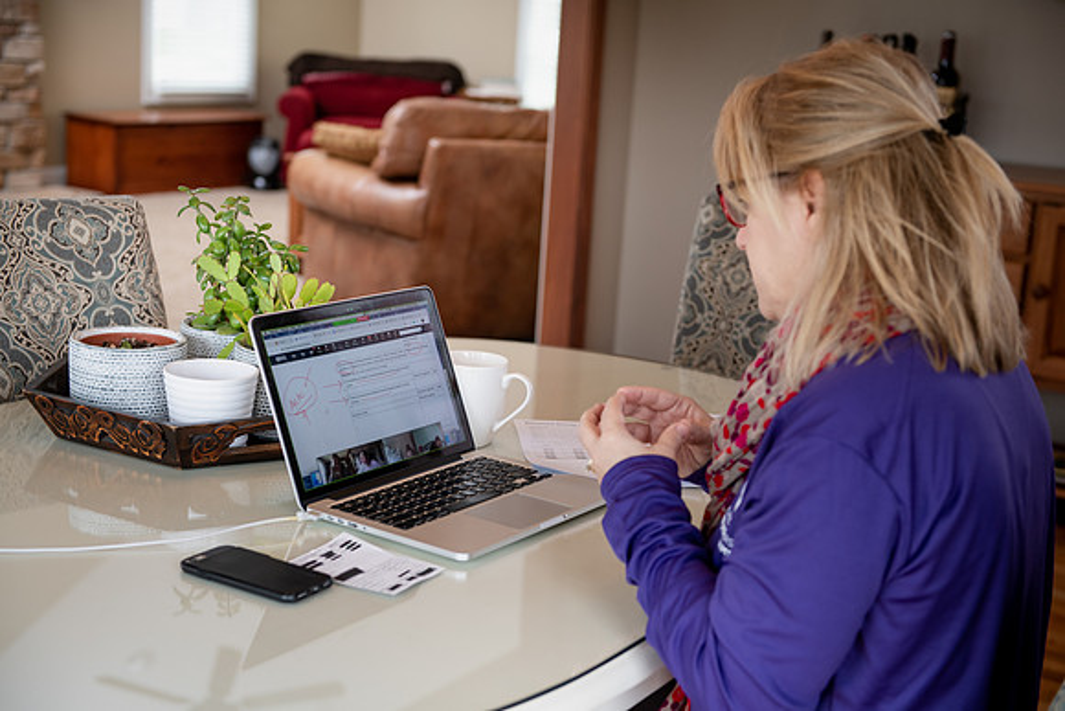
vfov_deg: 24.6
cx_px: 532
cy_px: 356
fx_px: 1627
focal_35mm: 55
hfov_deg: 36.2
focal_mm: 55
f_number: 3.5
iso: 320
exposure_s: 1/125
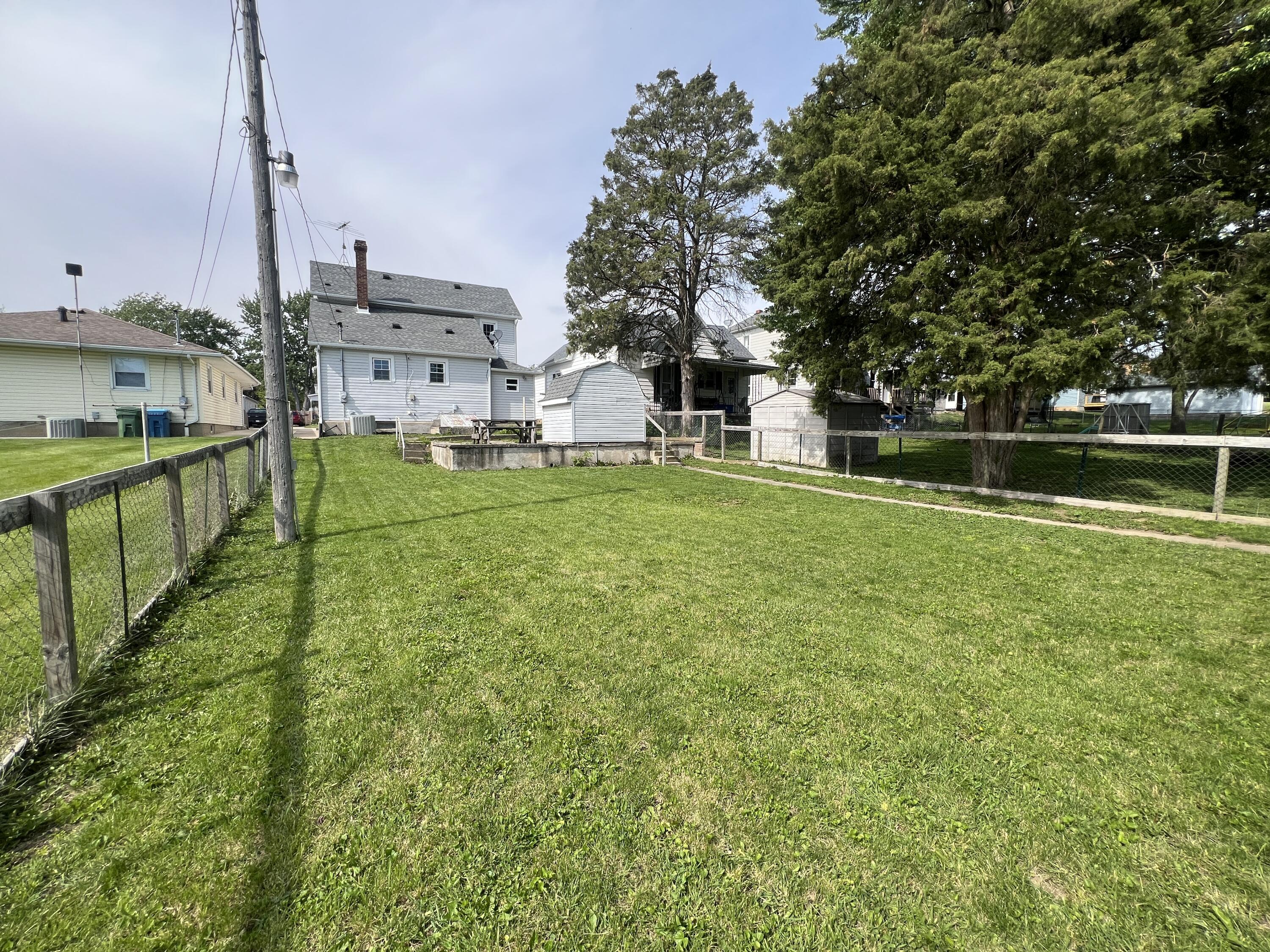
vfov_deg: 89.9
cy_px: 476
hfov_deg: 106.2
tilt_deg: -5.4
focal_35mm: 13
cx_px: 635
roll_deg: -0.3
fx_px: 477
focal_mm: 1.57
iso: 32
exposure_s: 1/1143
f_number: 1.8
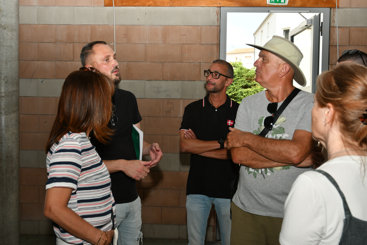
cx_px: 184
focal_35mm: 39
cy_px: 122
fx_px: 398
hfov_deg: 49.6
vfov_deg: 34.2
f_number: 5.6
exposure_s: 1/200
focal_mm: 26
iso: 200
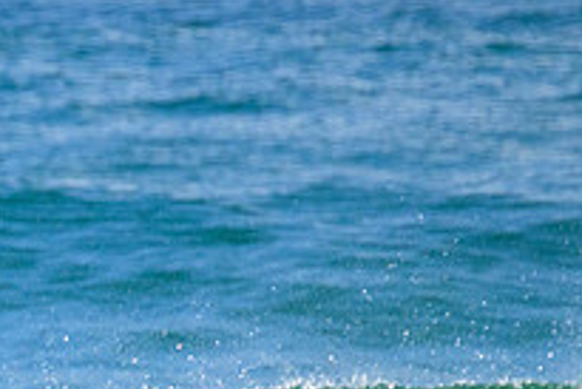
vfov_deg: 0.6
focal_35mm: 2264
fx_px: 36626
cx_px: -230
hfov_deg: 0.9
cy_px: 407
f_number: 11
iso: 2500
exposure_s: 1/1600
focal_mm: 800
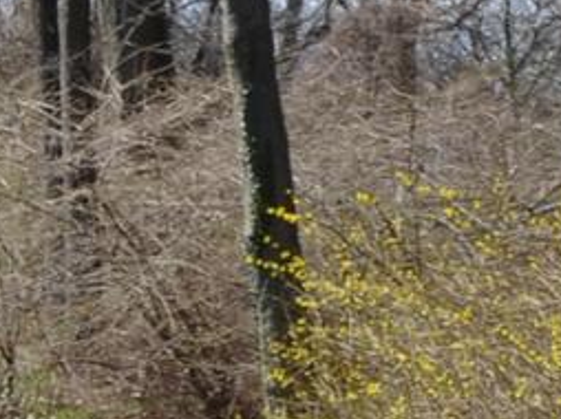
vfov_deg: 4.9
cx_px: -1639
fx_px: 4890
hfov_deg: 5.7
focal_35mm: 302
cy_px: 163
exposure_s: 1/250
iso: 125
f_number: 8
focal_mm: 26
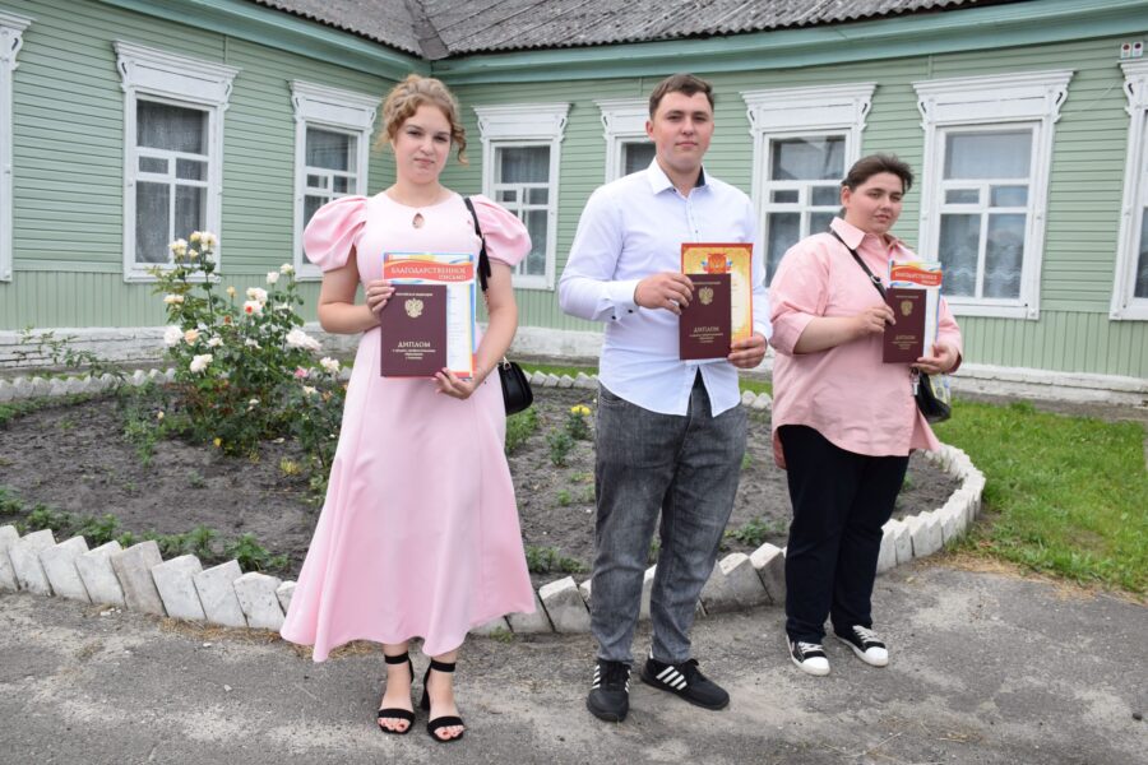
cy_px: 382
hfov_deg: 61.9
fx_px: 957
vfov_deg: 43.6
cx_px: 574
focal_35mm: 30
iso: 200
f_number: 8
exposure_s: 1/250
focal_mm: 20
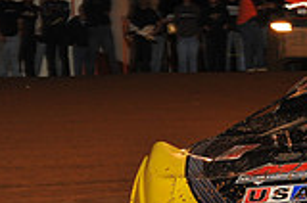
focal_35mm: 189
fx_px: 1609
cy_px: 138
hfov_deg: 10.5
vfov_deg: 7.2
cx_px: 480
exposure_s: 1/320
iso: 800
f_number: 7.1
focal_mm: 52
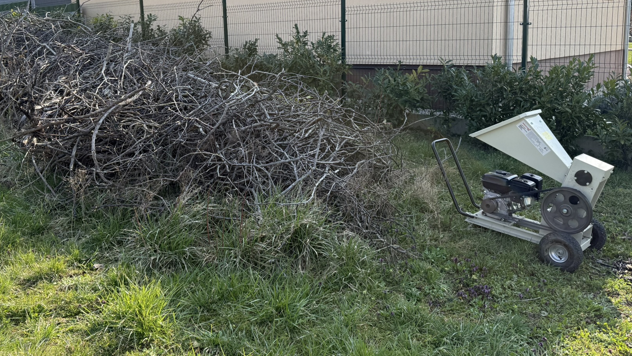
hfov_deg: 59.1
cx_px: 262
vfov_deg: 35.2
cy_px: 110
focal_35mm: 33
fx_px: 553
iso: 100
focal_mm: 6.76
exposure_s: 1/1653
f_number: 1.78
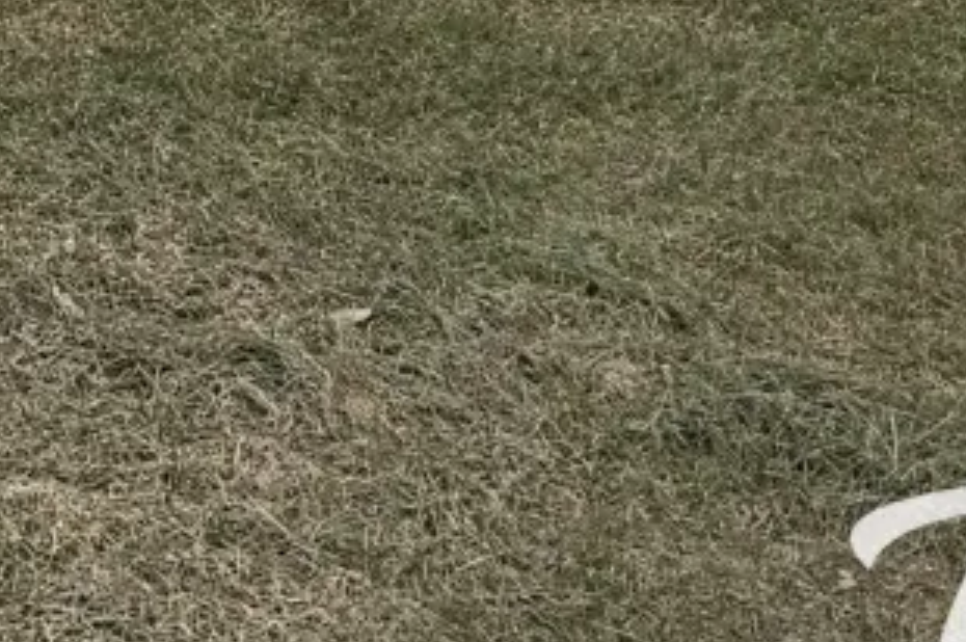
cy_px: -779
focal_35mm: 129
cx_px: -511
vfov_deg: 9.6
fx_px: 3458
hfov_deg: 14.7
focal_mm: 6.76
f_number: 1.78
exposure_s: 1/4405
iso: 80
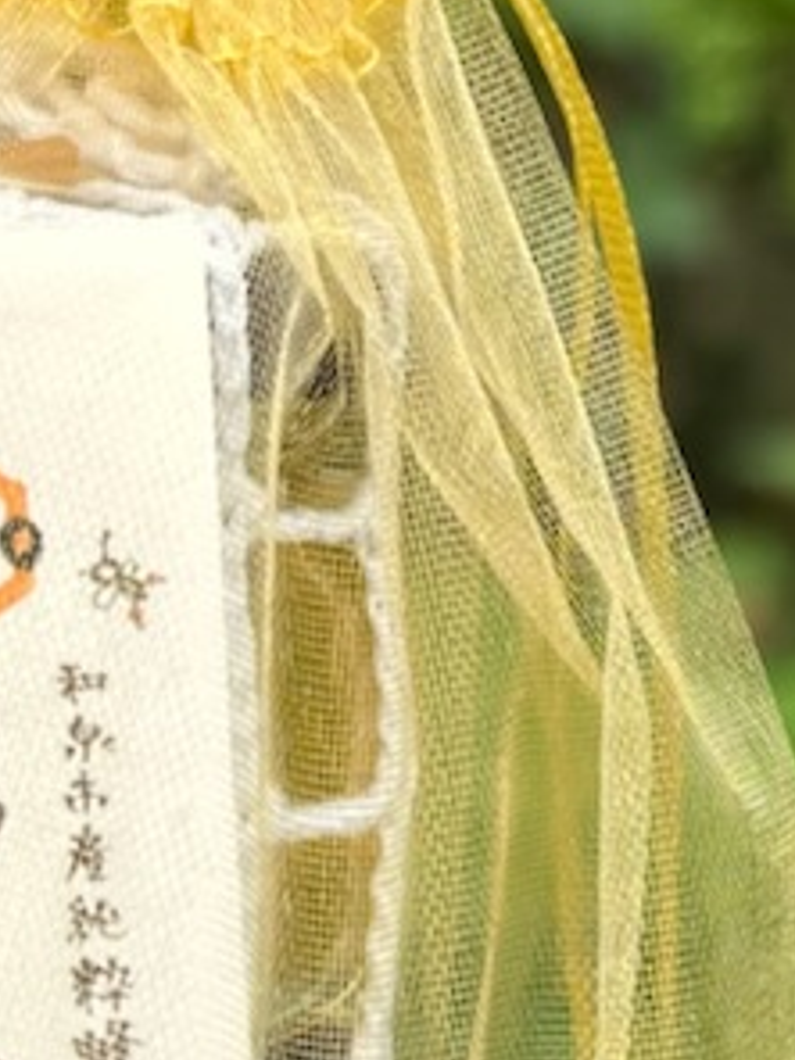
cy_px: 351
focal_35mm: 166
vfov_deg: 11.9
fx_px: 5083
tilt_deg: -25.5
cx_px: 1167
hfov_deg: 8.7
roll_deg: -5.2
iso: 80
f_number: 1.78
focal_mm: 6.76
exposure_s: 1/627
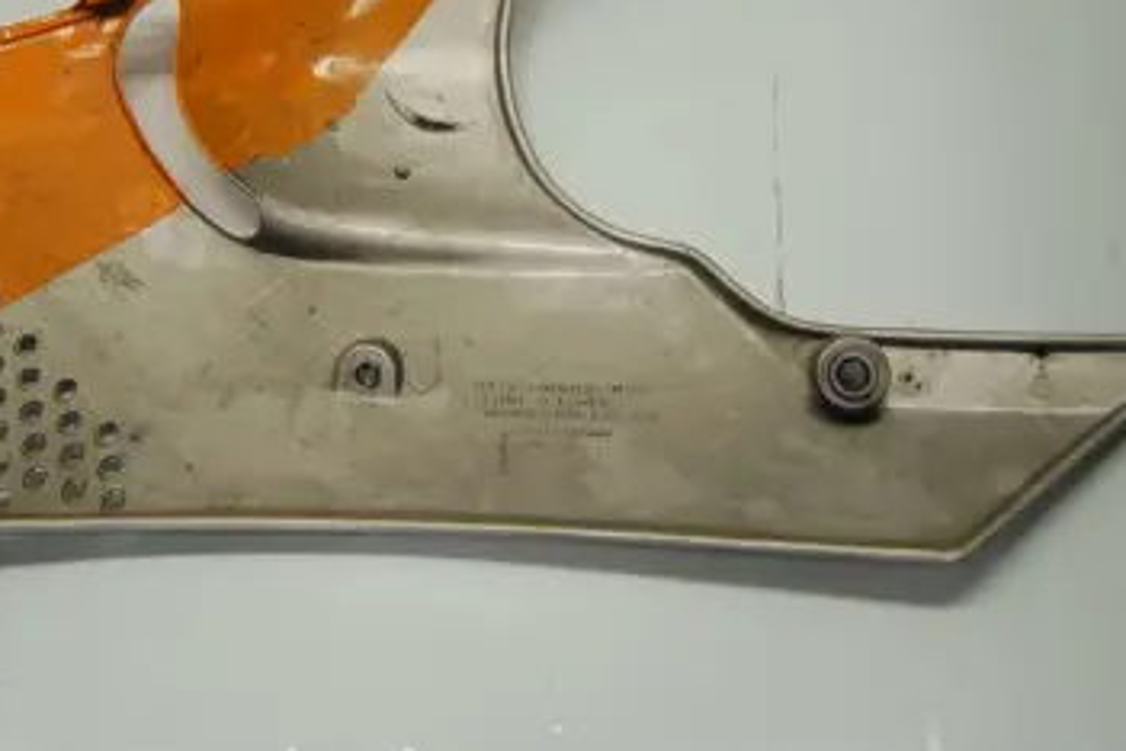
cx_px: 431
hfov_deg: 38.7
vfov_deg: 26.2
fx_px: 1595
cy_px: 189
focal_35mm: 51
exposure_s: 1/80
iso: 400
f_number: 4.5
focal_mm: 22
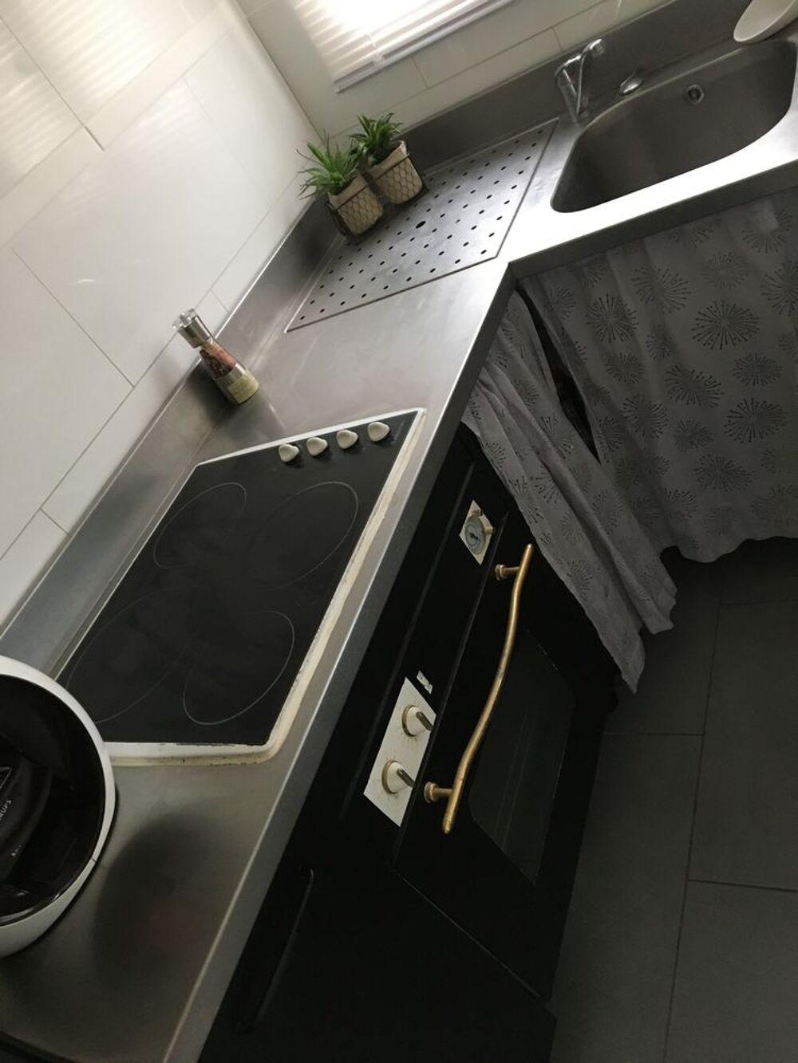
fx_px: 891
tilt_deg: -31.9
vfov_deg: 61.7
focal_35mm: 29
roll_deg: +37.6
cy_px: 532
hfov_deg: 48.2
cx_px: 399
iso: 200
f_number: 2.2
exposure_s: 1/33
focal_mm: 4.15
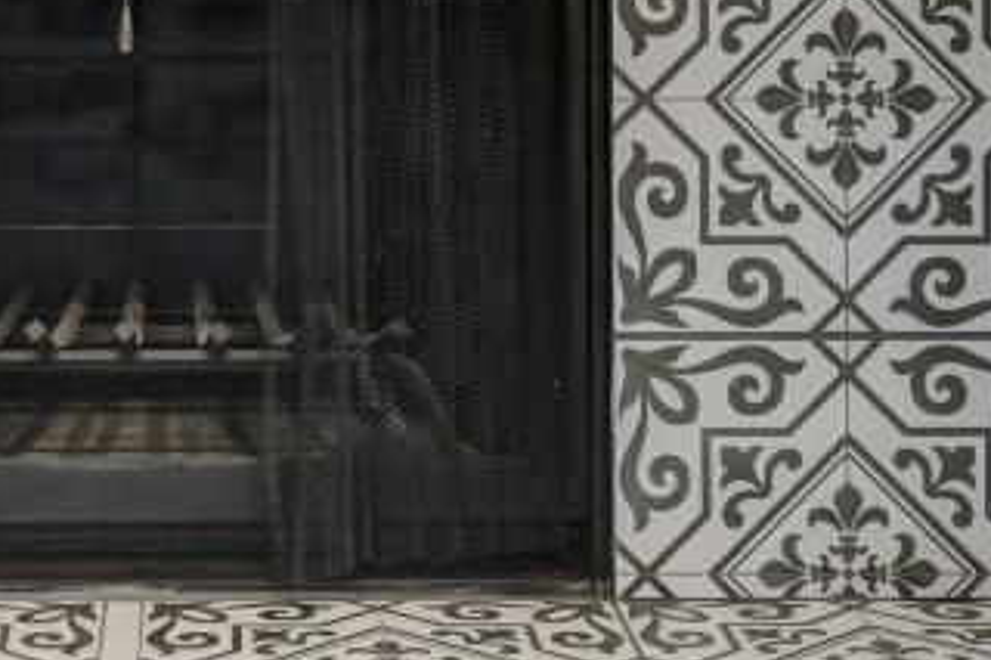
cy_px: -201
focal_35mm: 98
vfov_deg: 13.5
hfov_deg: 20.7
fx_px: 2682
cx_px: 183
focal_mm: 13
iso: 400
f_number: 8
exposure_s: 1/20
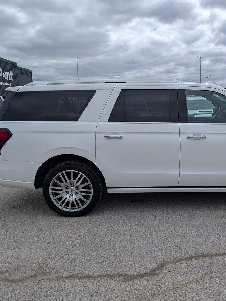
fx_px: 279
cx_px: 168
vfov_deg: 56.8
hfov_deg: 42.9
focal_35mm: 32
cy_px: 150
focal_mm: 6.9
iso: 21
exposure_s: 1/2237
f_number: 1.68
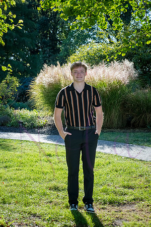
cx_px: 76
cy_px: 114
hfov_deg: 17.1
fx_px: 503
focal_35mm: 80
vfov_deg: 25.4
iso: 800
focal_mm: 80
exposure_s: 1/320
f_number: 10
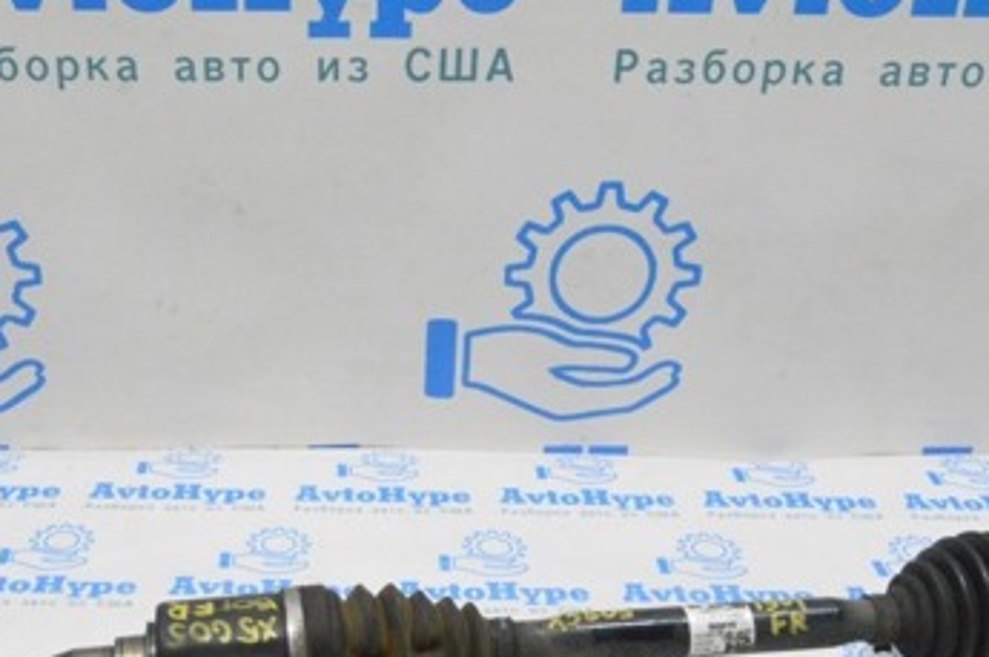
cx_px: 347
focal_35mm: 53
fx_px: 1452
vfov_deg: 25.3
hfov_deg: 37.3
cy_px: 452
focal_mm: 19
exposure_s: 1/20
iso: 6400
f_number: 20
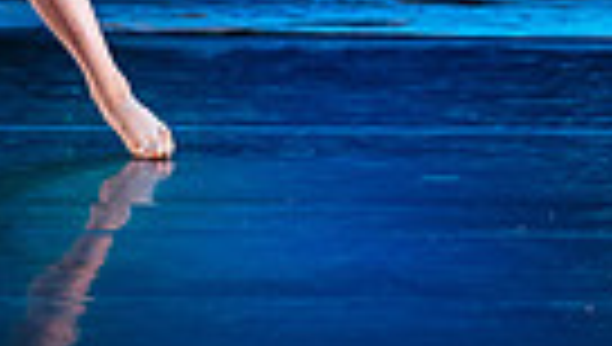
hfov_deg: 3.6
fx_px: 9736
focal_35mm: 599
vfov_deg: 2.0
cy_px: -551
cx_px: 872
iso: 1250
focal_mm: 113
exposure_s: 1/500
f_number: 2.8
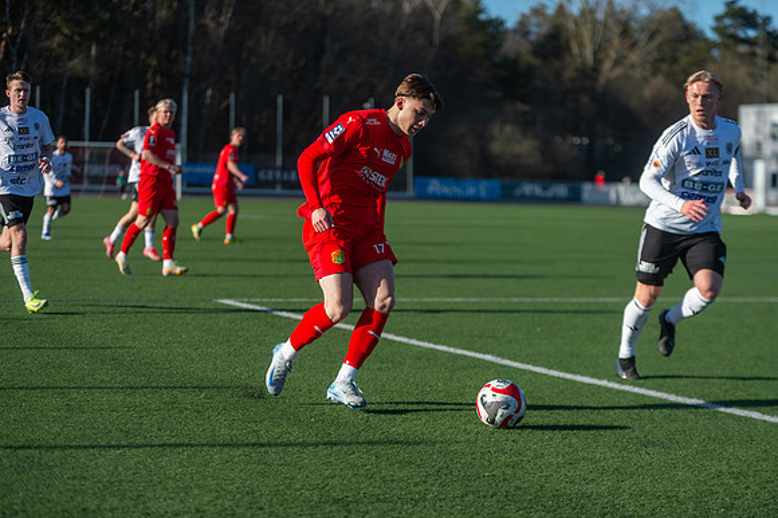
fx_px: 2419
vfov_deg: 12.2
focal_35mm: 112
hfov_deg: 18.3
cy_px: 259
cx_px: 389
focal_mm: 112
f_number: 3.2
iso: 220
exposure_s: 1/1600
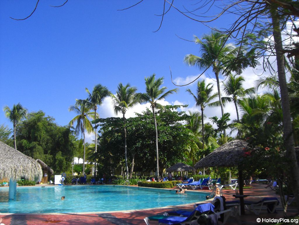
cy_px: 112
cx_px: 150
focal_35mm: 38
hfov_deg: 49.0
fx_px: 328
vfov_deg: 37.7
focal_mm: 6.2
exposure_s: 1/125
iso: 64
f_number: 8
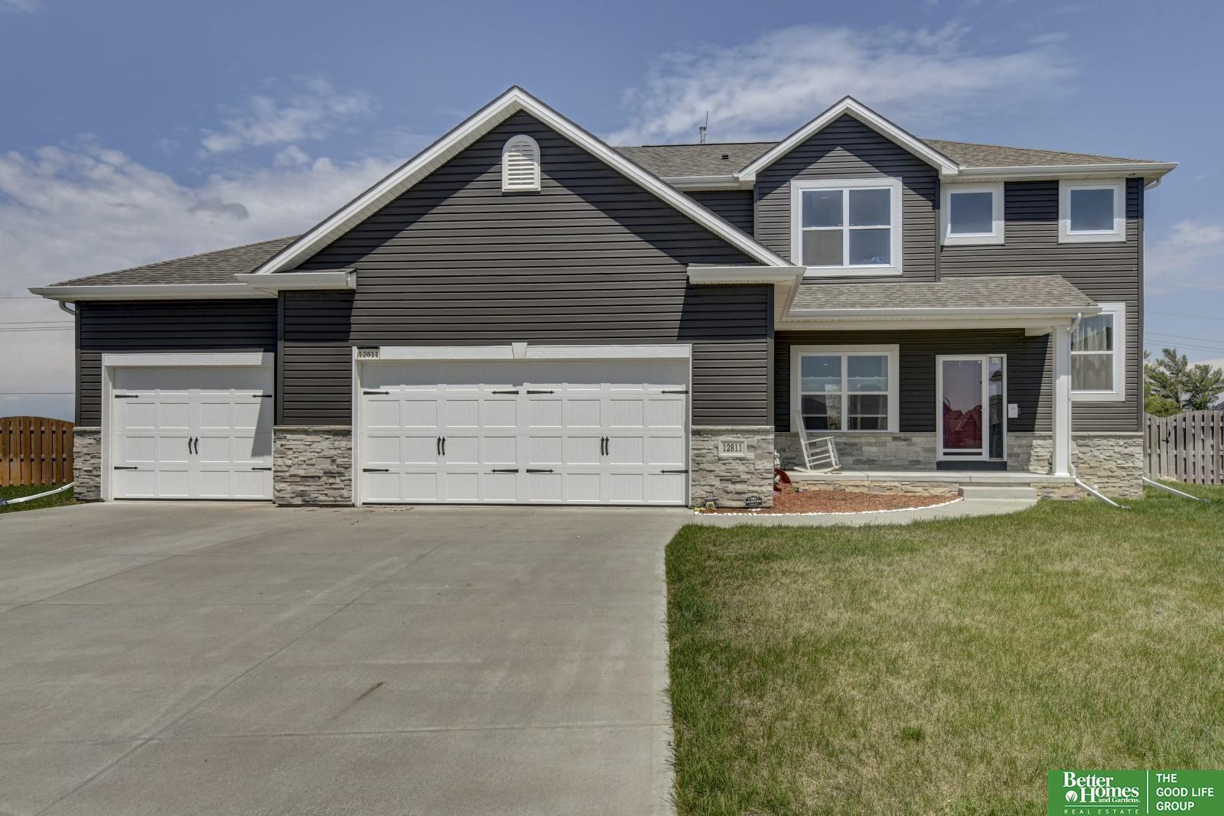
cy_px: 408
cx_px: 612
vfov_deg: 56.2
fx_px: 765
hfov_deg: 77.3
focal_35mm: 22
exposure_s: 1/800
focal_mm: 15
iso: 400
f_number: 8
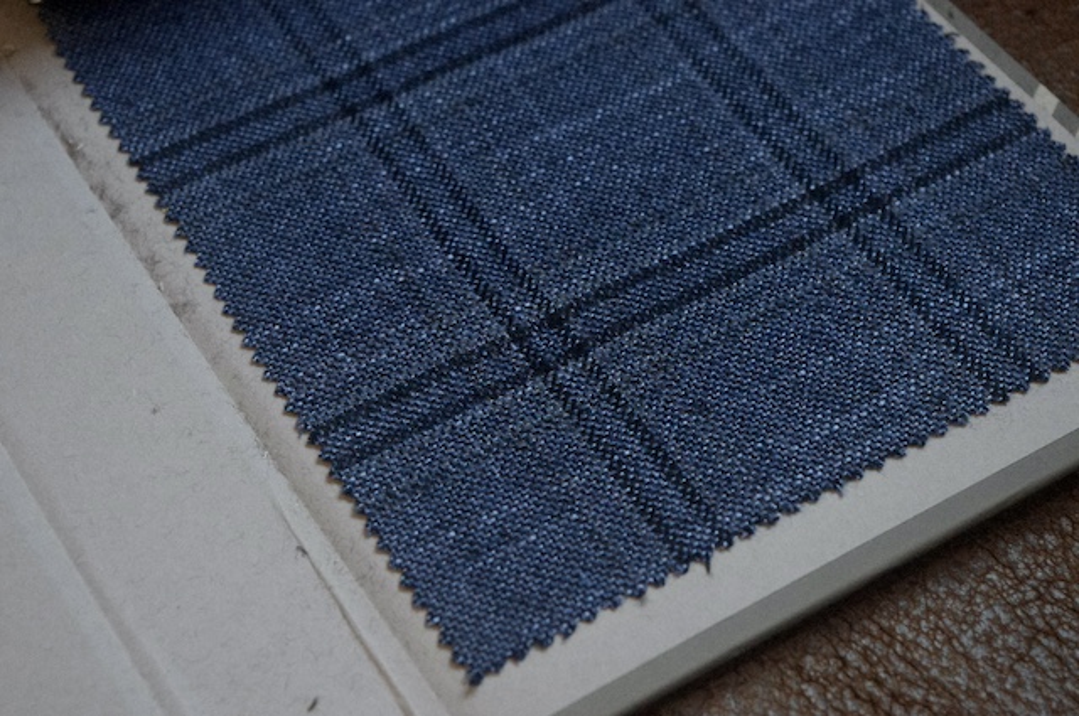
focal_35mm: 82
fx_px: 2455
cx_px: 540
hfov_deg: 24.8
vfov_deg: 16.6
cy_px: 358
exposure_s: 1/125
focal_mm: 55
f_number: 8
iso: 6400
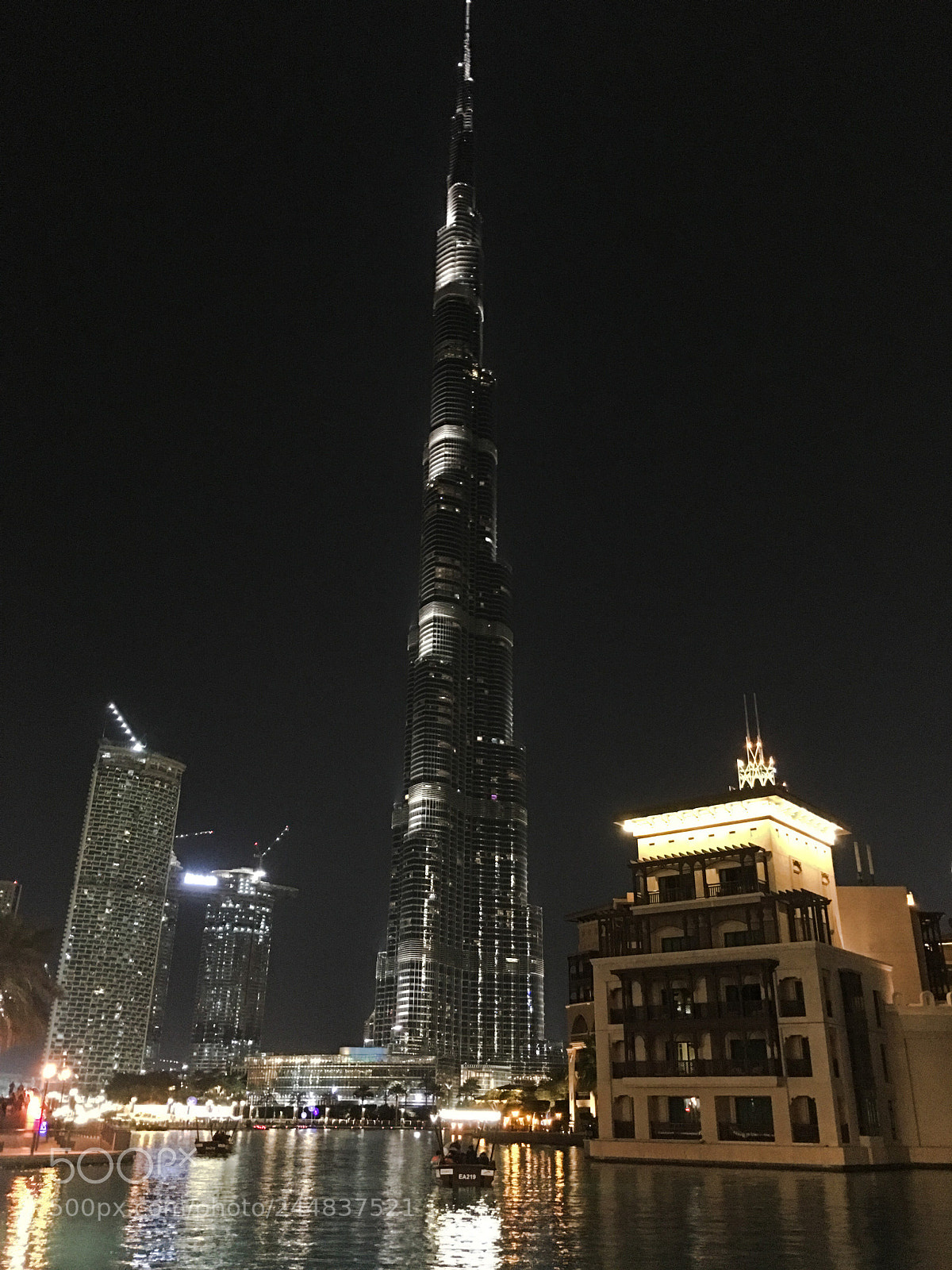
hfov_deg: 48.2
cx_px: 476
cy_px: 635
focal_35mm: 29
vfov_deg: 61.7
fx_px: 1063
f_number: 2.2
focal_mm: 4.15
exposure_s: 1/4
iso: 320
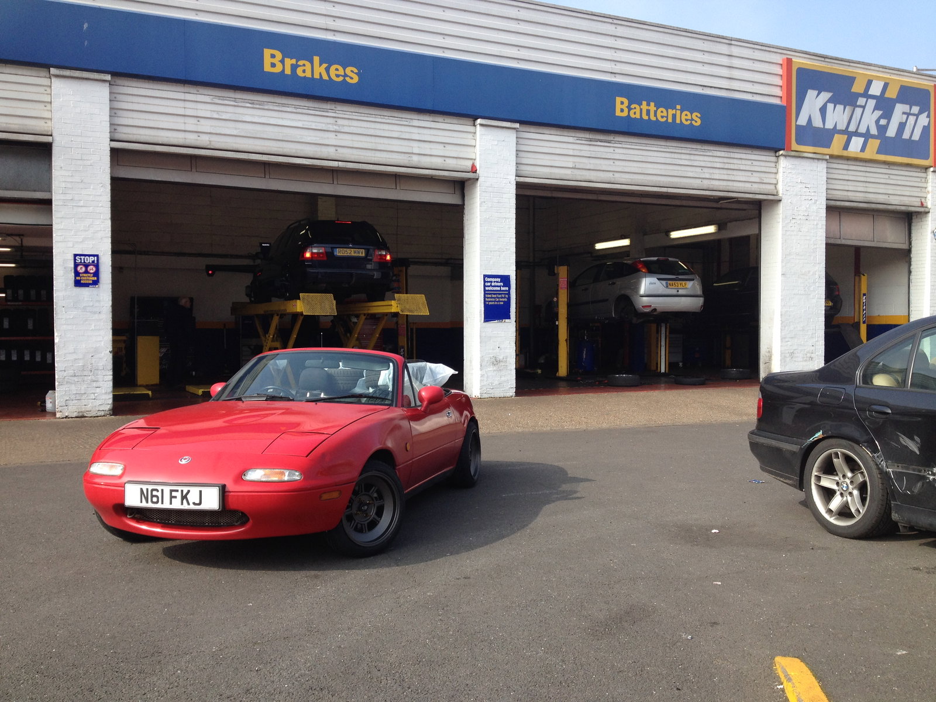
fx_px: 946
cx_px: 468
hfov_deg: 52.6
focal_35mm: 35
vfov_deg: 40.7
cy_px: 351
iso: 50
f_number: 2.4
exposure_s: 1/824
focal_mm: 4.28
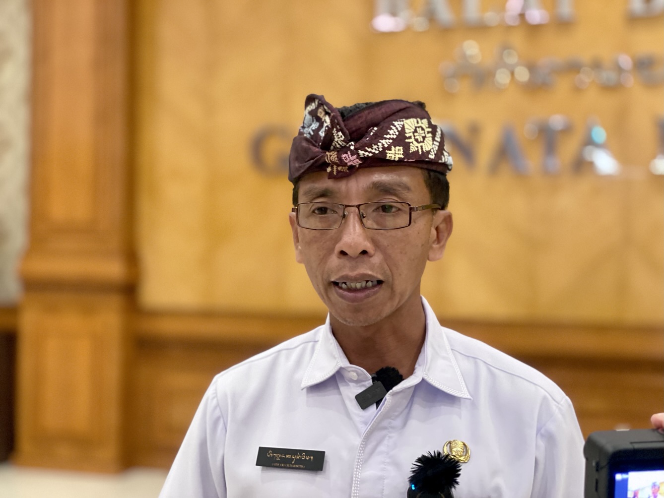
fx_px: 998
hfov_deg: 36.8
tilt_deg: -0.5
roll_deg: -1.2
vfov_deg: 28.0
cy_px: 249
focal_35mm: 52
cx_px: 332
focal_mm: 6
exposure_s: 1/33
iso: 320
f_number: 2
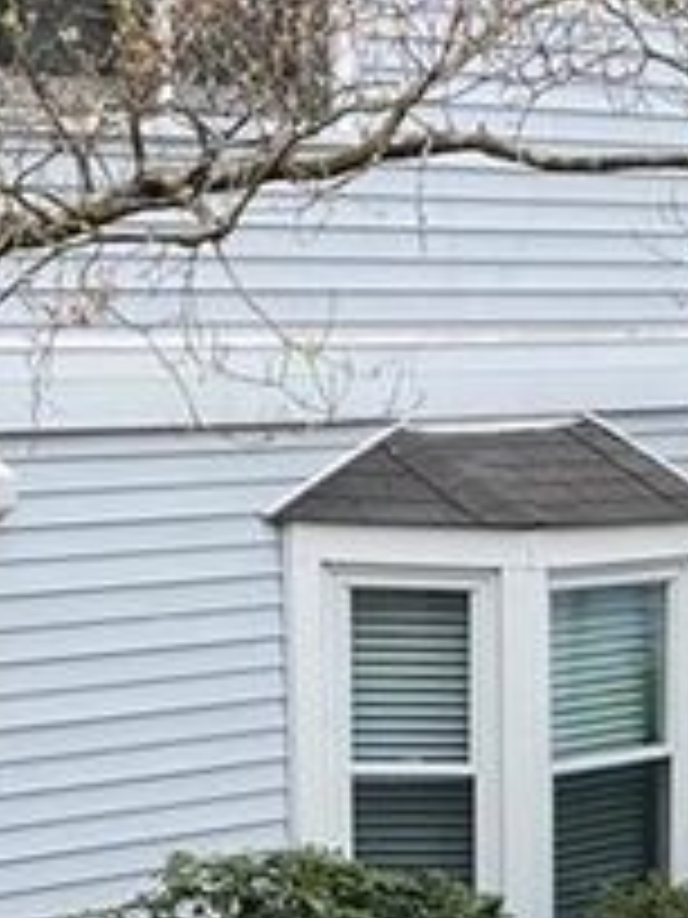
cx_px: 1084
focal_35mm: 170
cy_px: 1465
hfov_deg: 8.5
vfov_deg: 11.1
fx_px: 4505
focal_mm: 6
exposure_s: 1/480
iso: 20
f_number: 2
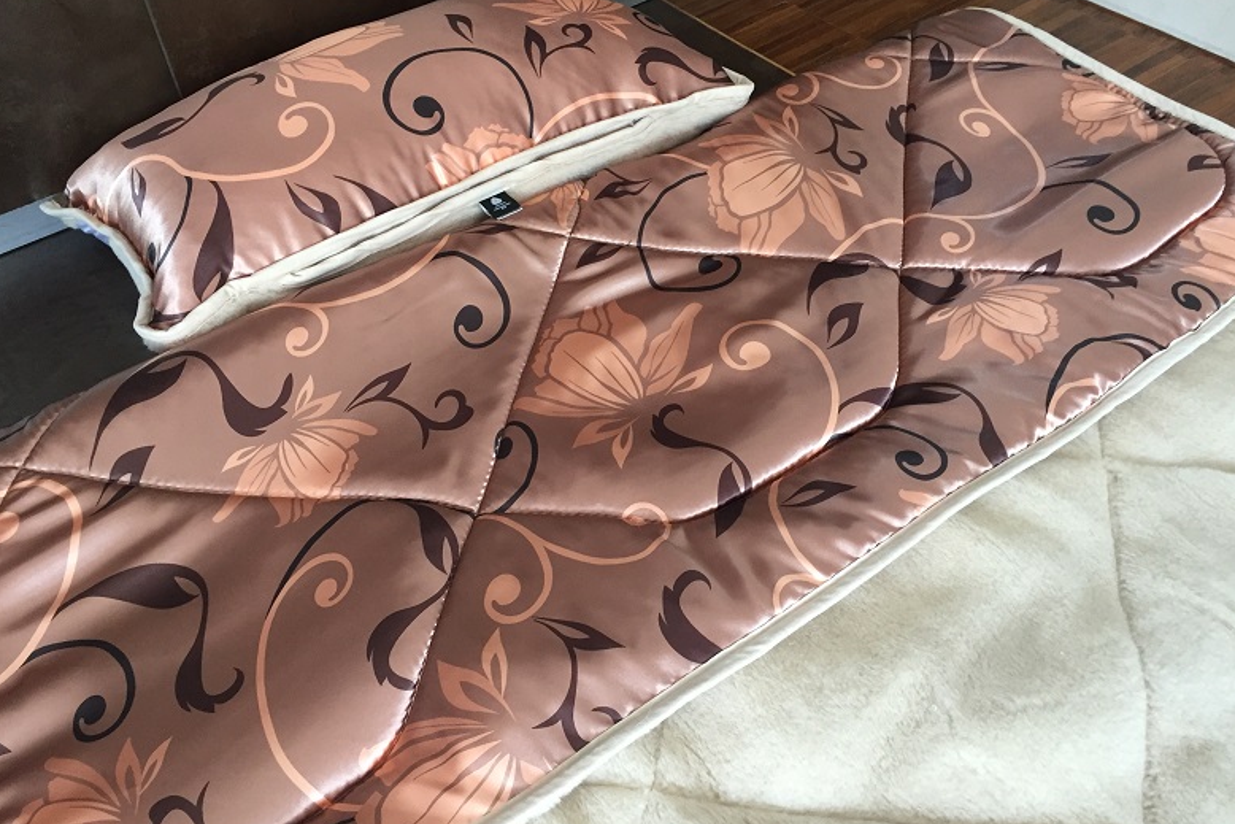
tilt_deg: -46.9
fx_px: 1064
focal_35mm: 31
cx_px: 616
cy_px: 378
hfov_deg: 60.3
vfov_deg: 42.3
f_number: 2.2
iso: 160
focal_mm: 4.15
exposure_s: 1/33
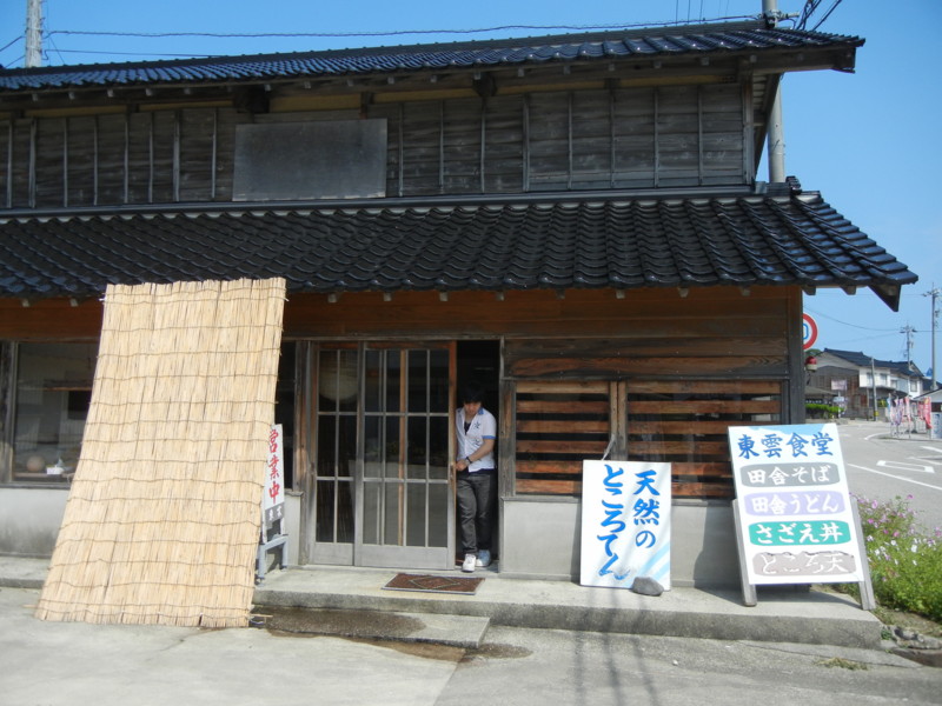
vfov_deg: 46.8
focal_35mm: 30
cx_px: 471
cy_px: 353
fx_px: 816
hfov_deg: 60.0
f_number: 7
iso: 160
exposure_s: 1/376
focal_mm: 5.4
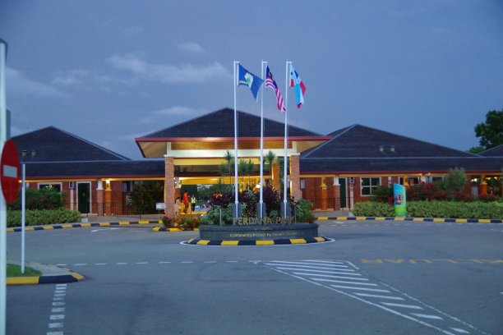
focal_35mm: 46
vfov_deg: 28.9
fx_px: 650
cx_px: 252
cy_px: 168
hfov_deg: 42.3
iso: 3200
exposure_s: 1/60
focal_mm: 31
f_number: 2.8
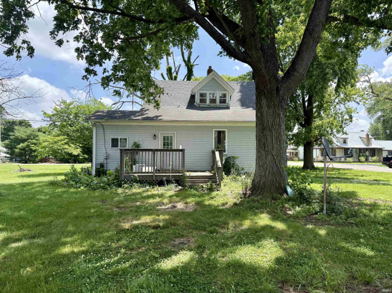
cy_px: 146
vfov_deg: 56.8
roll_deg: +0.0
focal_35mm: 24
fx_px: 272
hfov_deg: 71.6
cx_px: 196
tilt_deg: +2.7
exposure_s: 1/2232
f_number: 1.78
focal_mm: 6.76
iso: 100
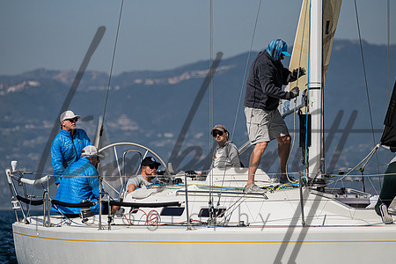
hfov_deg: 5.5
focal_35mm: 376
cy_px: 125
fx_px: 4136
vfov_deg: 3.7
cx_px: 192
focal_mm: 250
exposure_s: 1/6400
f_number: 5
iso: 400
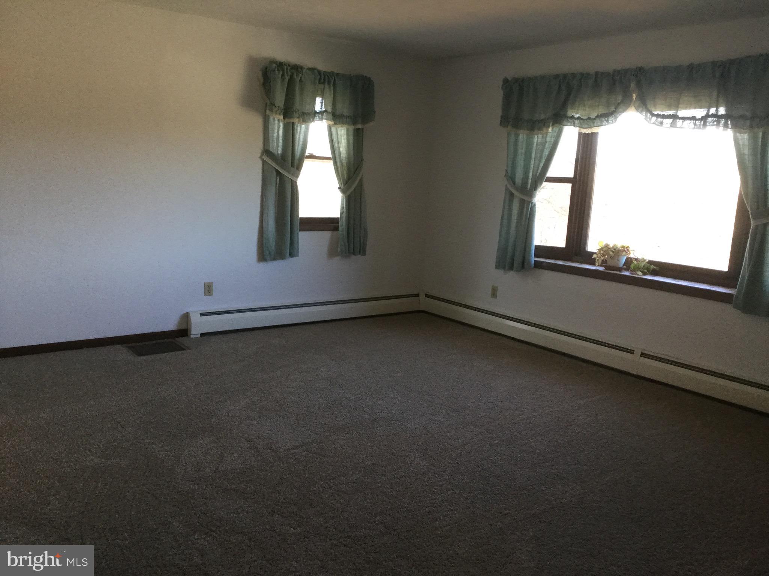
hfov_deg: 58.4
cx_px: 384
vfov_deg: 45.4
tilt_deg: -10.1
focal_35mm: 31
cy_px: 288
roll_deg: -2.1
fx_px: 689
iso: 40
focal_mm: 3.3
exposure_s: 1/30
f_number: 2.4
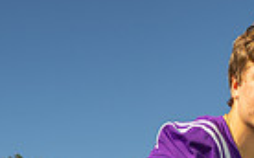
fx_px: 899
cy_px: 378
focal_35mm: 130
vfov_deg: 9.1
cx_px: 169
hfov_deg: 16.0
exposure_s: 1/125
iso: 100
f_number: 5.6
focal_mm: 39
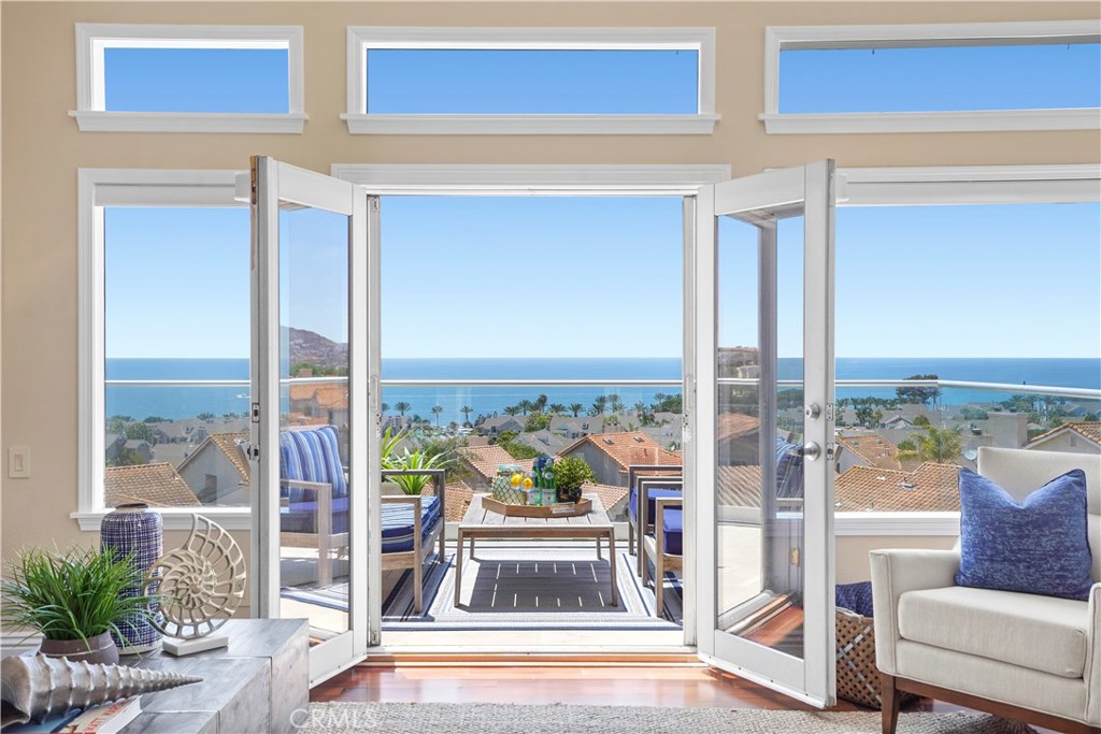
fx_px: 1070
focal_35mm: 35
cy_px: 367
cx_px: 550
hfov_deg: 54.4
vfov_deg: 37.9
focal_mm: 35
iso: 250
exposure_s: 1/60
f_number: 8
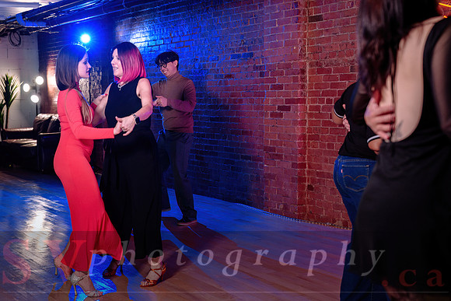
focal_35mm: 54
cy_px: 147
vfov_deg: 25.0
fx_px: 679
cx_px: 173
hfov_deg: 36.5
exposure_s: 1/200
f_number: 2.8
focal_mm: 44
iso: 500
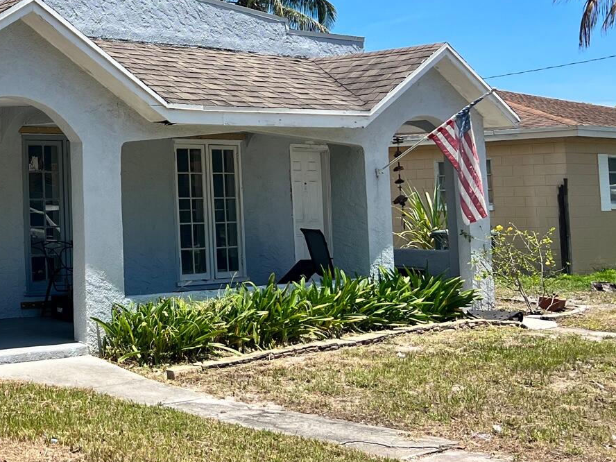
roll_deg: +1.0
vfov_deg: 24.5
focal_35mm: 59
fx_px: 1050
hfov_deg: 29.4
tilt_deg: +5.6
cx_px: -65
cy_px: 117
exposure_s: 1/3968
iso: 50
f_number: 1.5
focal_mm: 5.7
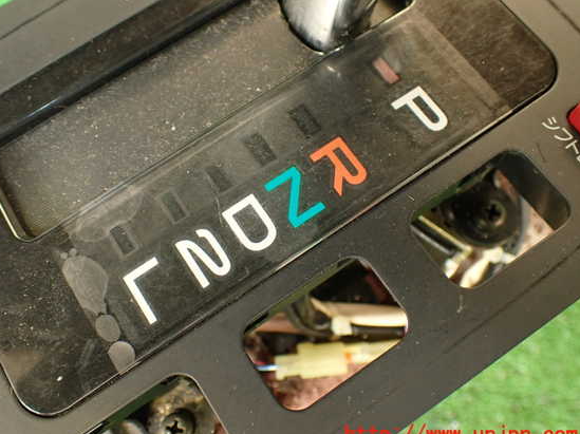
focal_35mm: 35
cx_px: 266
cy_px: 211
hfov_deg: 52.6
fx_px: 586
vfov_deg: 40.7
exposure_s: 1/30
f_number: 2.4
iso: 320
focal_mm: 5.79
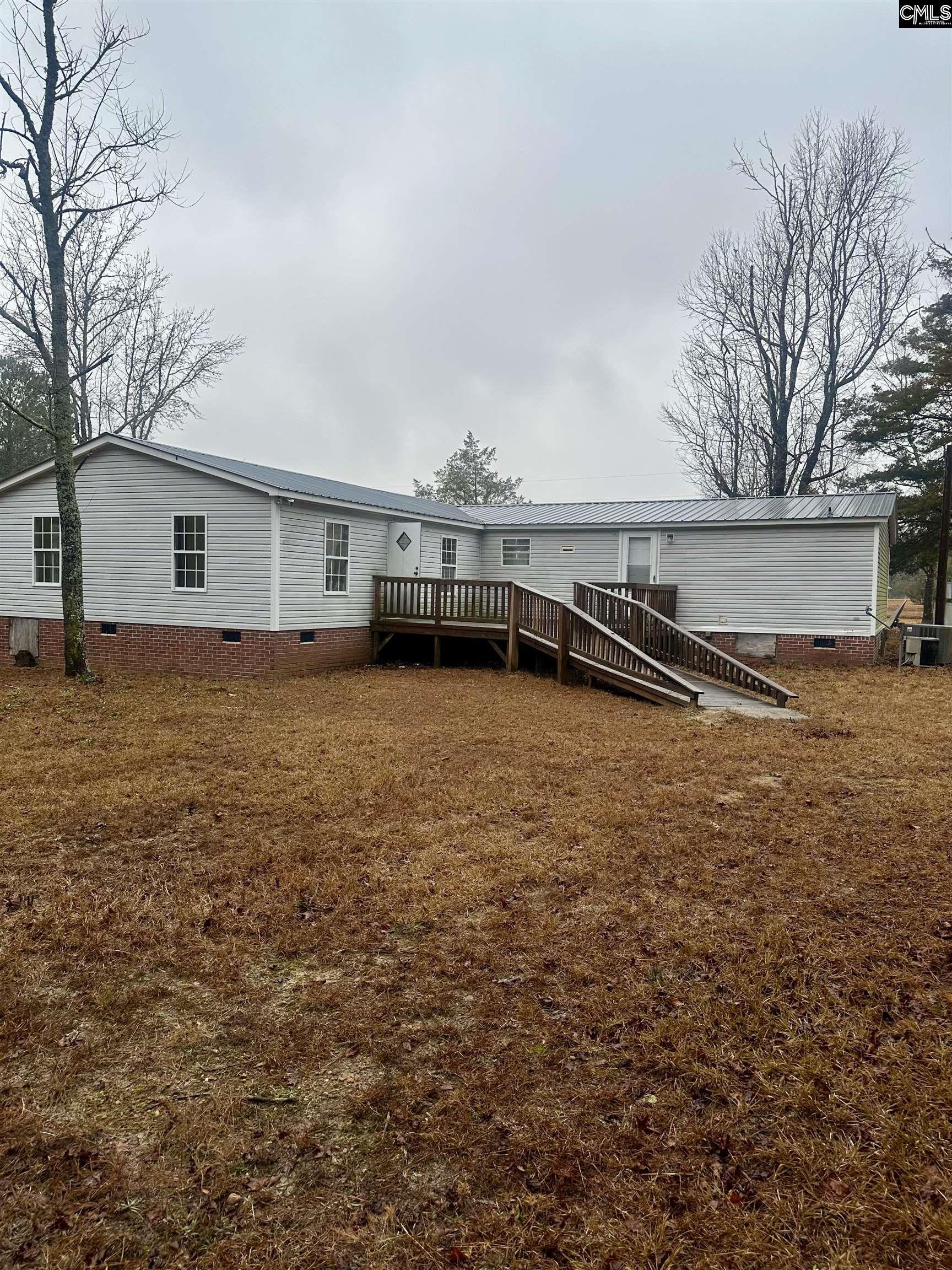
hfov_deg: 56.8
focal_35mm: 24
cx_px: 476
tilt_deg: -0.2
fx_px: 880
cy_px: 635
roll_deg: -2.0
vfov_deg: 71.6
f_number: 1.78
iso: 64
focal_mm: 6.86
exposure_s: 1/218
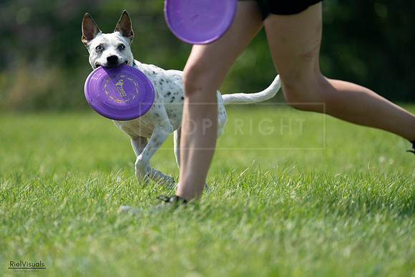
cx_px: 208
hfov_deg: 3.4
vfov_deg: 2.3
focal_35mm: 600
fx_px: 6918
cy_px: 138
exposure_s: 1/4000
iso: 800
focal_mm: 600
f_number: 6.3
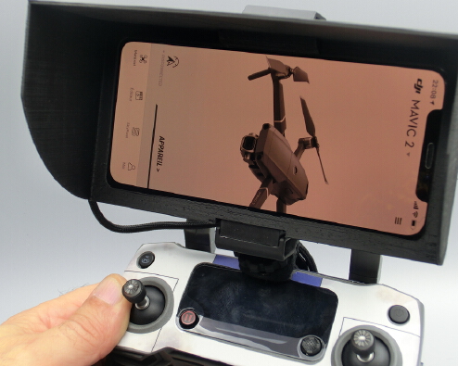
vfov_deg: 25.4
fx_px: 813
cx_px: 217
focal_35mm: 60
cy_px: 182
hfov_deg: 31.5
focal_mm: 10.04
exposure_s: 1/60
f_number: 4.5
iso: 125
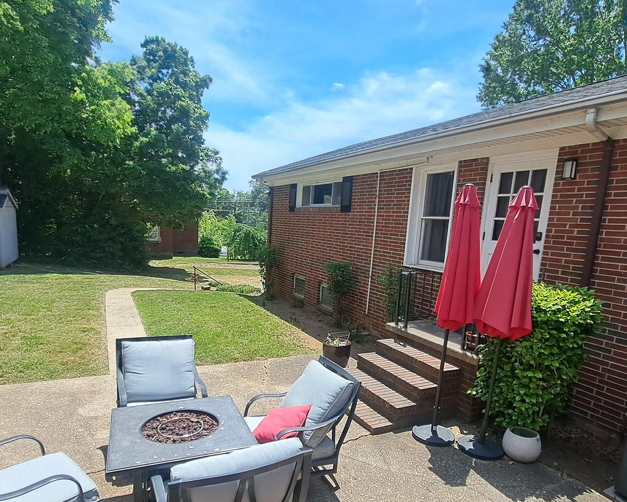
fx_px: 390
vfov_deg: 64.8
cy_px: 308
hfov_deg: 77.6
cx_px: 319
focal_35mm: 21
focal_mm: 1.74
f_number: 2.2
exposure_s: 1/1420
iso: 50
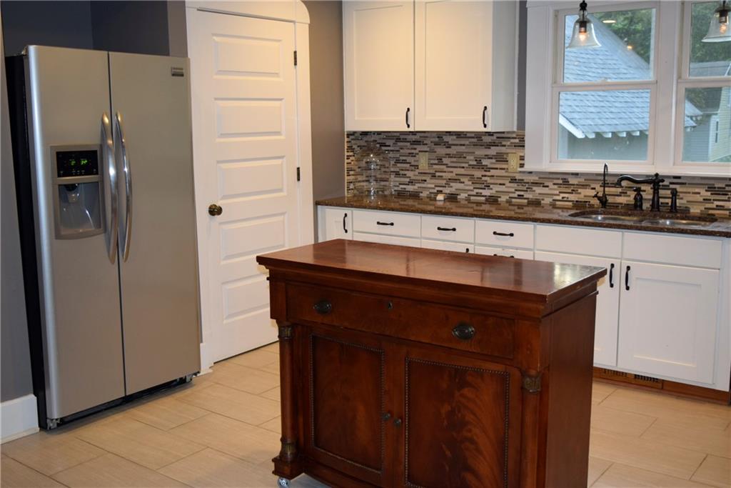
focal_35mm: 39
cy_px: 244
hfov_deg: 49.5
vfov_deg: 34.2
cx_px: 366
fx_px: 792
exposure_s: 1/80
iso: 800
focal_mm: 26
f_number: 4.5
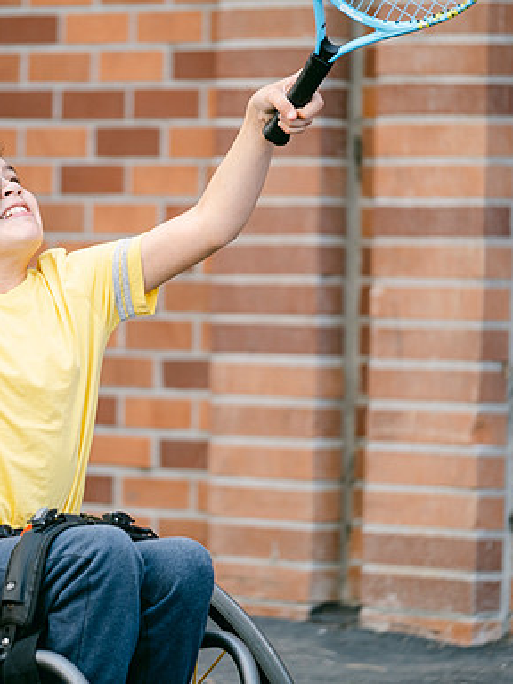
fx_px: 6244
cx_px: 102
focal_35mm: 316
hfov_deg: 4.7
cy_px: 341
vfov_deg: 6.3
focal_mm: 140
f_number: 2.8
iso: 160
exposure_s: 1/200
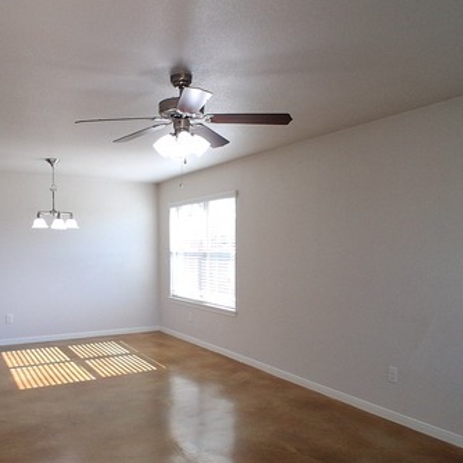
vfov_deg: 53.8
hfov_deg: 53.3
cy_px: 270
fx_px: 454
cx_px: 168
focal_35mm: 30
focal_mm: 1.4
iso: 64
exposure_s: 1/120
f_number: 2.2
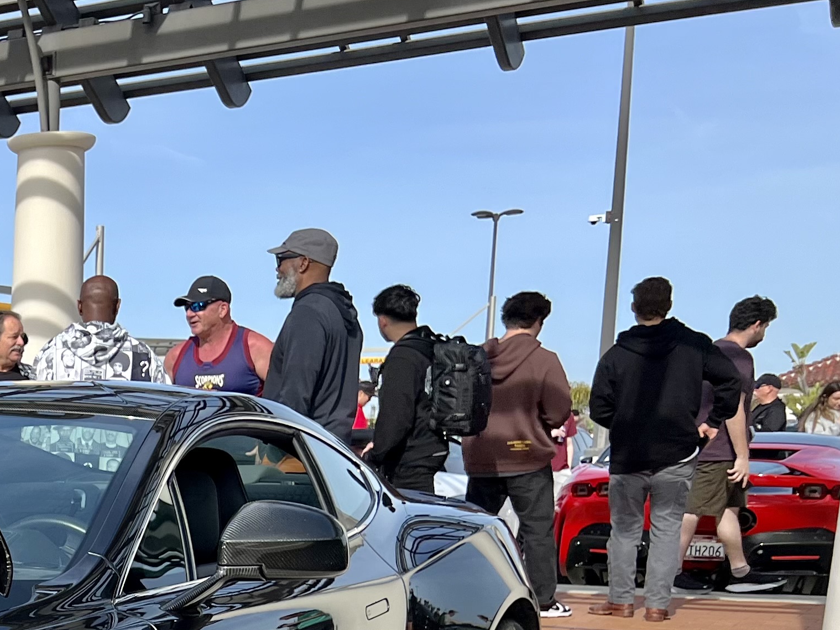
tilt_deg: -8.1
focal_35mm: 69
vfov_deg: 20.1
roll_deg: +0.9
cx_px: -244
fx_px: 1674
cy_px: 731
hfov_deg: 24.6
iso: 50
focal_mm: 5.7
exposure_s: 1/3356
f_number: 1.5
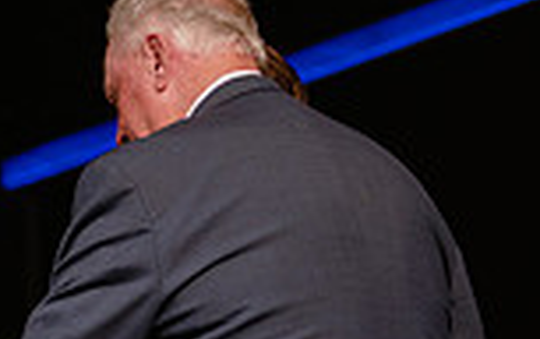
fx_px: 3271
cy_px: 567
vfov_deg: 5.8
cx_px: -282
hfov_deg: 9.2
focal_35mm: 222
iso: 640
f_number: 1.2
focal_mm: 50
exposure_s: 1/320
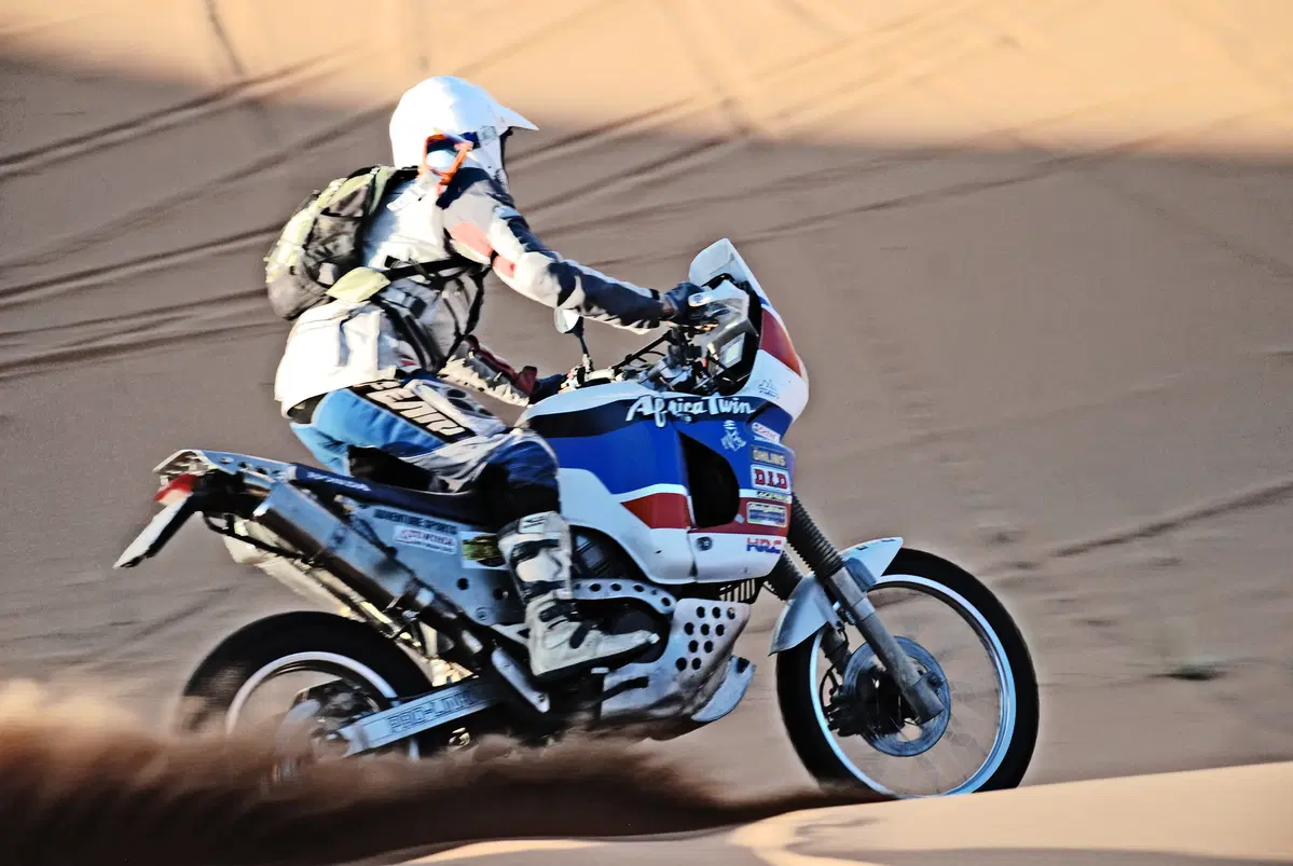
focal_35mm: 120
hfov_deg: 17.0
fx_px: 4316
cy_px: 433
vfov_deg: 11.5
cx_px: 646
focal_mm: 80
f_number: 5.6
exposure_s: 1/160
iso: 200
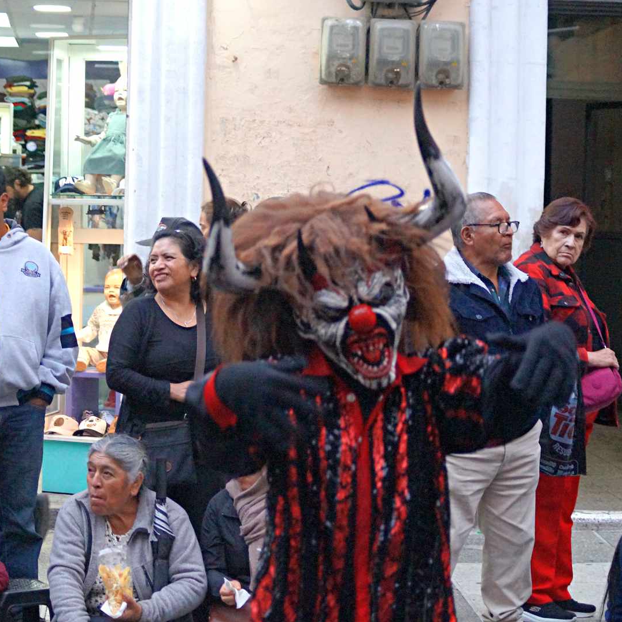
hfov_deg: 16.5
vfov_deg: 16.5
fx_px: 2148
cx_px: 306
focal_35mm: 106
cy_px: 310
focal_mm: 55
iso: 3200
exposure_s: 1/125
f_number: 4
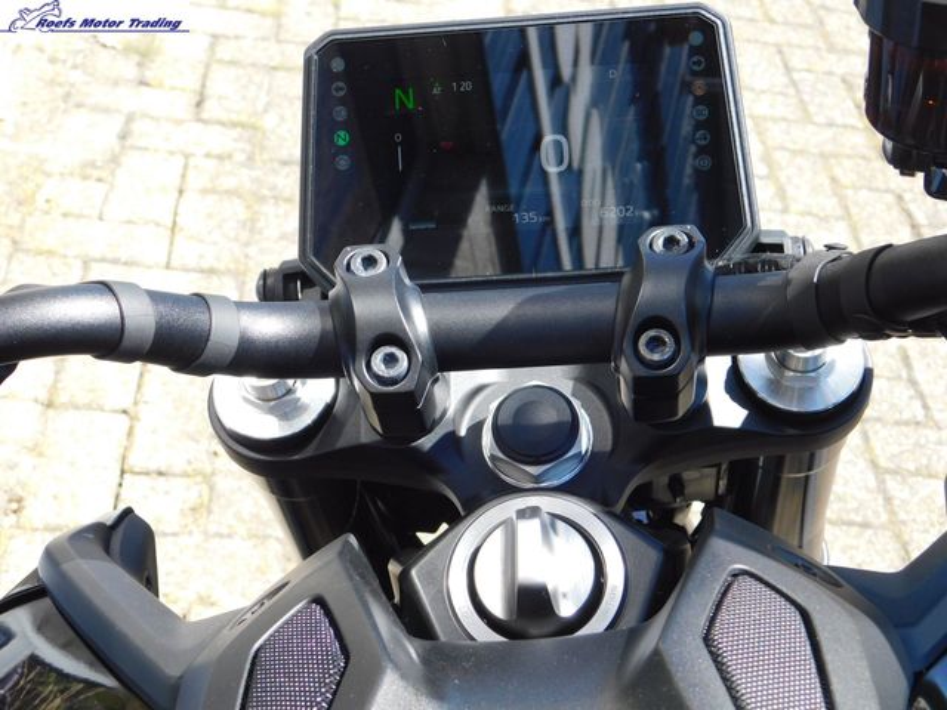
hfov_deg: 32.7
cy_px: 355
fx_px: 1614
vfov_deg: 24.8
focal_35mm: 59
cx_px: 474
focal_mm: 10.4
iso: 125
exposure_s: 1/250
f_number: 4
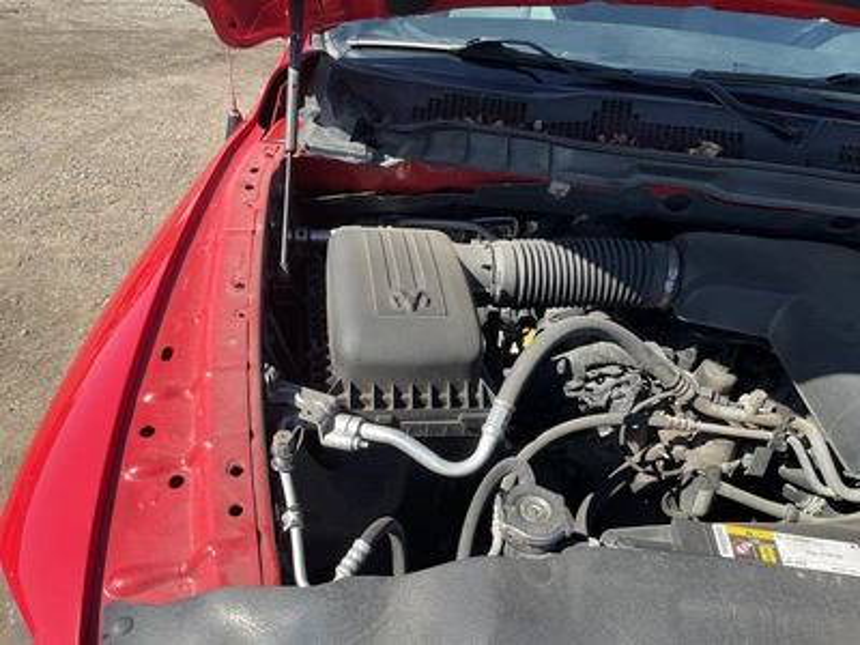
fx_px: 720
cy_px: 322
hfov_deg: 61.7
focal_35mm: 29
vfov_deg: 48.2
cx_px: 430
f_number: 1.8
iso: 25
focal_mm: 3
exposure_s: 1/650
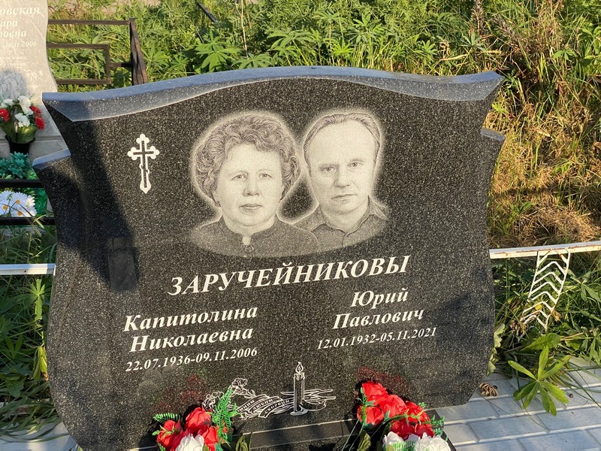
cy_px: 226
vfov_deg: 28.0
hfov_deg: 36.8
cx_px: 300
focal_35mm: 52
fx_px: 903
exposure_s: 1/1065
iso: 20
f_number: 2
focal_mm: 6
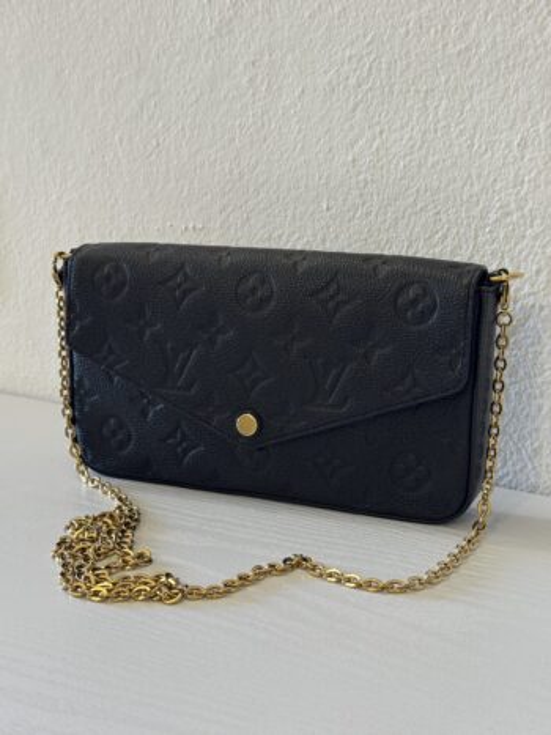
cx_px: 276
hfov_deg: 30.3
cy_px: 368
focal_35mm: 48
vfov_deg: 39.7
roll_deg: +0.4
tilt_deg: -12.7
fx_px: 1019
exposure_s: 1/50
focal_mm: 6.76
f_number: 1.78
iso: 125
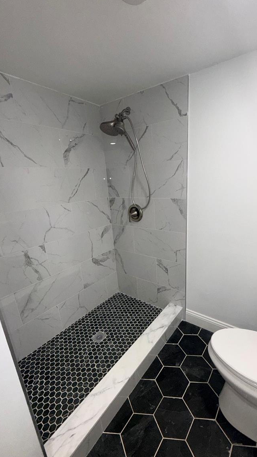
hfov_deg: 66.8
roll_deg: +1.4
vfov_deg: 99.3
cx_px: 145
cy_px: 237
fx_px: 194
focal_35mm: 16
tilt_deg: -16.6
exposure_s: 1/122
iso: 80
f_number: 2.2
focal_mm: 2.22
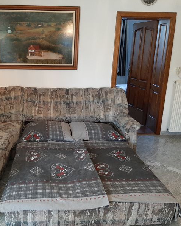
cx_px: 53
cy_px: 113
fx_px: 228
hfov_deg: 42.5
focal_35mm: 34
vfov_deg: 52.8
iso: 160
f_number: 1.7
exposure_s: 1/50
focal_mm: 3.93
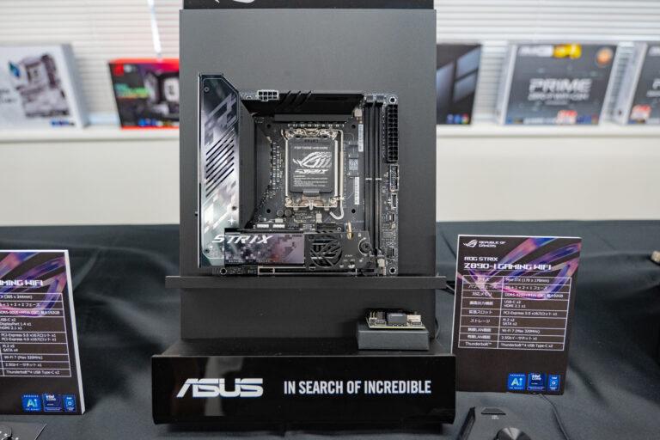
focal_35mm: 24
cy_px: 220
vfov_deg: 53.1
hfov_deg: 73.7
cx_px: 330
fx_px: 440
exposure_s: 1/160
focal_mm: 24
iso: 2500
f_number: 4
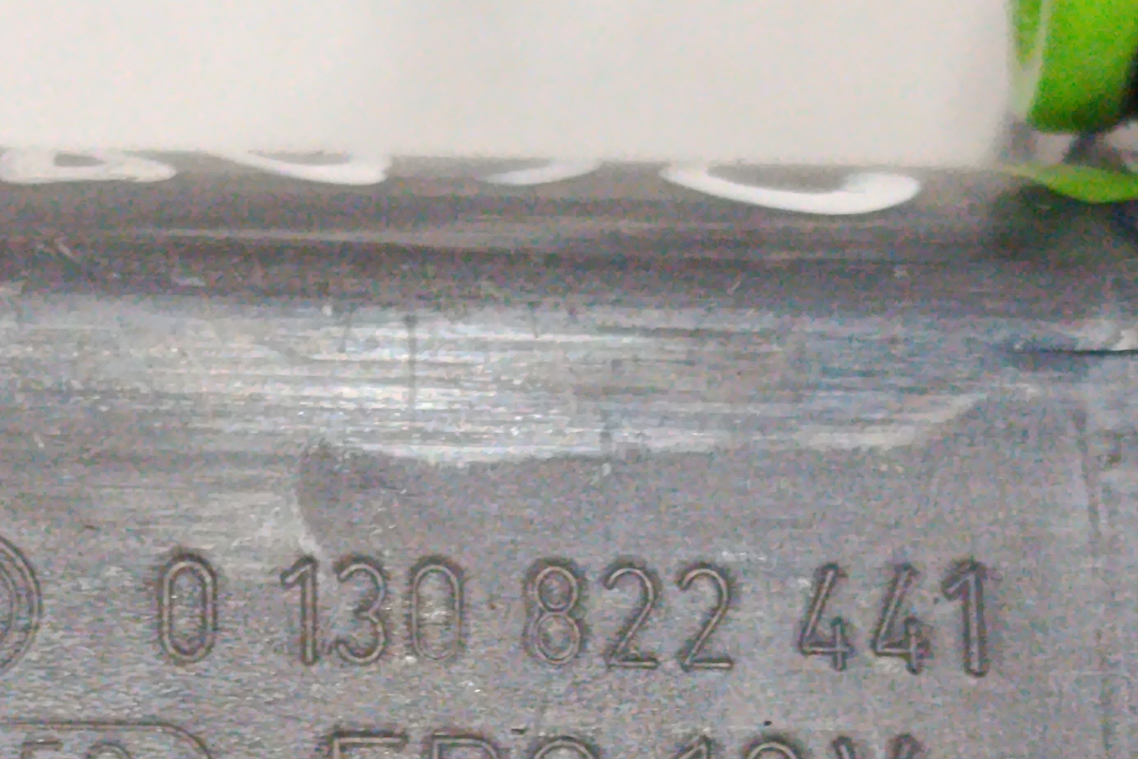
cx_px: 493
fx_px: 4931
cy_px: 677
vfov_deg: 8.8
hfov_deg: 13.2
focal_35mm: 156
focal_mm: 5.24
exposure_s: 1/50
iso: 708
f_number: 1.7
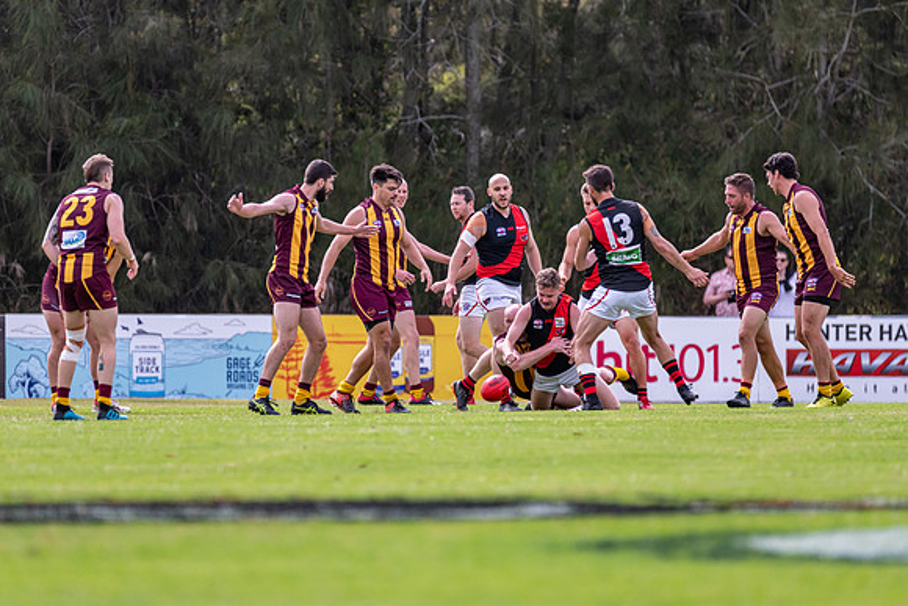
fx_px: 12521
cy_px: 313
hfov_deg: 4.2
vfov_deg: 2.8
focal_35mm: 496
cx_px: 425
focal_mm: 460
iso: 800
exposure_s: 1/1600
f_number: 7.1
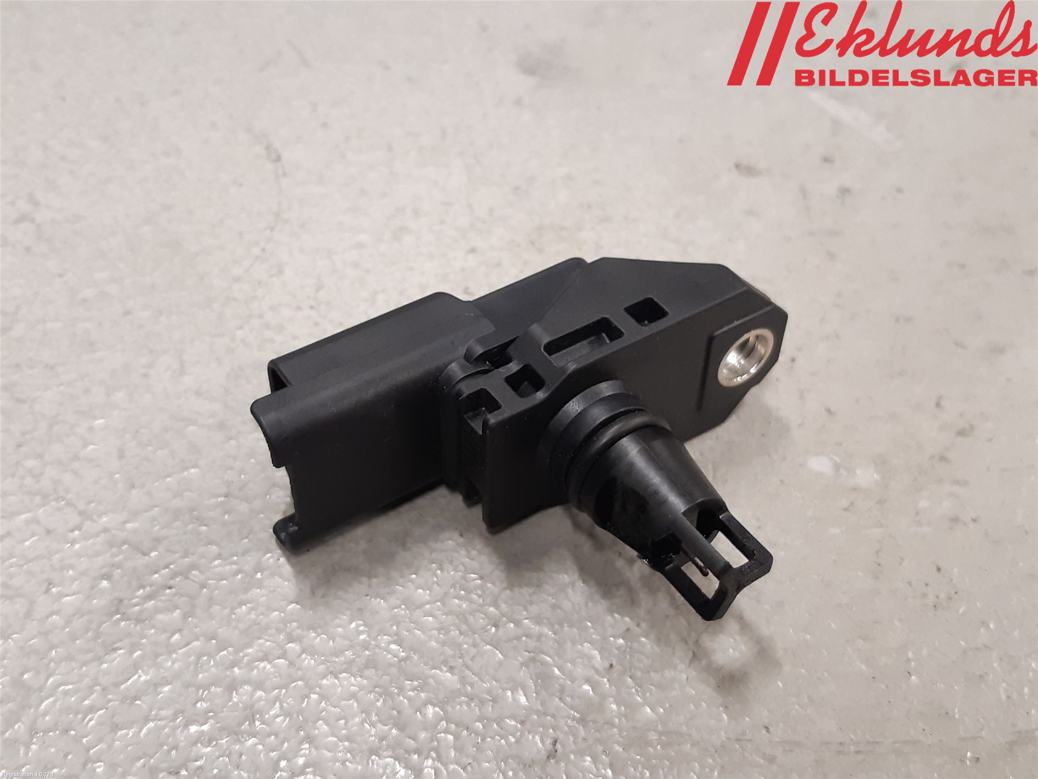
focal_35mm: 26
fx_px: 780
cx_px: 519
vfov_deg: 53.1
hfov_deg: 67.3
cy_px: 390
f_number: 1.7
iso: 160
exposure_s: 1/50
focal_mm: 3.93
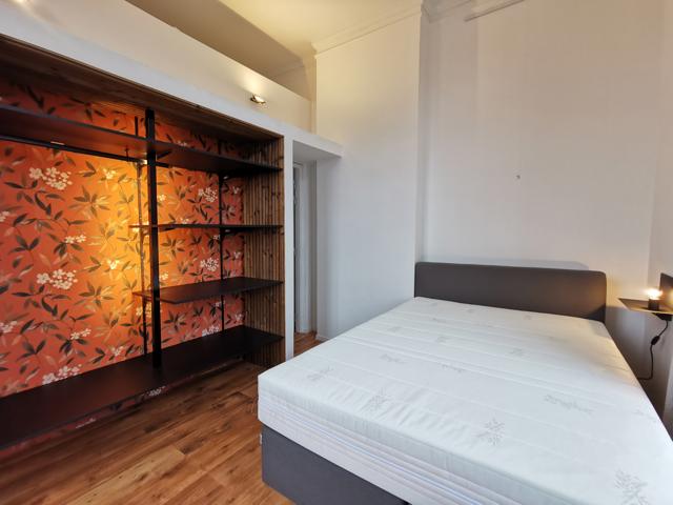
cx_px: 336
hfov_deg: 94.5
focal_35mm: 16
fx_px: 311
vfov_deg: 78.1
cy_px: 252
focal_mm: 2.35
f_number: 2.2
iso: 160
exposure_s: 1/50
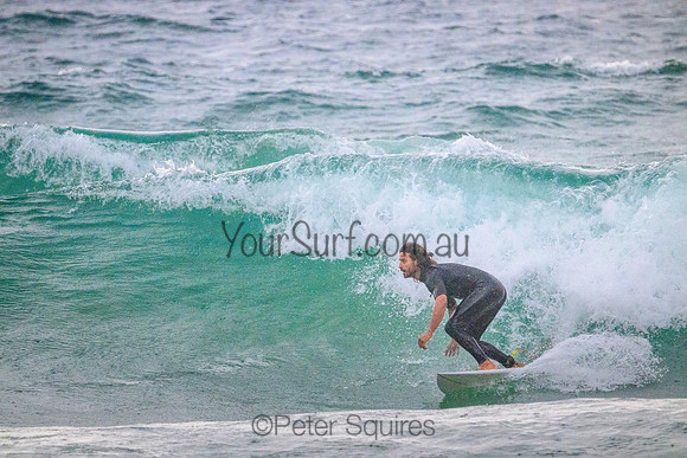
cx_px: 344
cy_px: 229
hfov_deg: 3.4
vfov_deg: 2.3
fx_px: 11452
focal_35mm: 600
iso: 16000
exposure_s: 1/2000
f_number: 11
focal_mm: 600
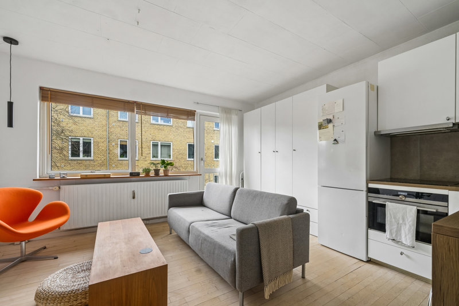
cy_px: 153
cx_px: 230
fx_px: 178
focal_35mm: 14
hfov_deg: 104.3
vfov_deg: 81.2
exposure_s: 1/25
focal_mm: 14
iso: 200
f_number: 5.6
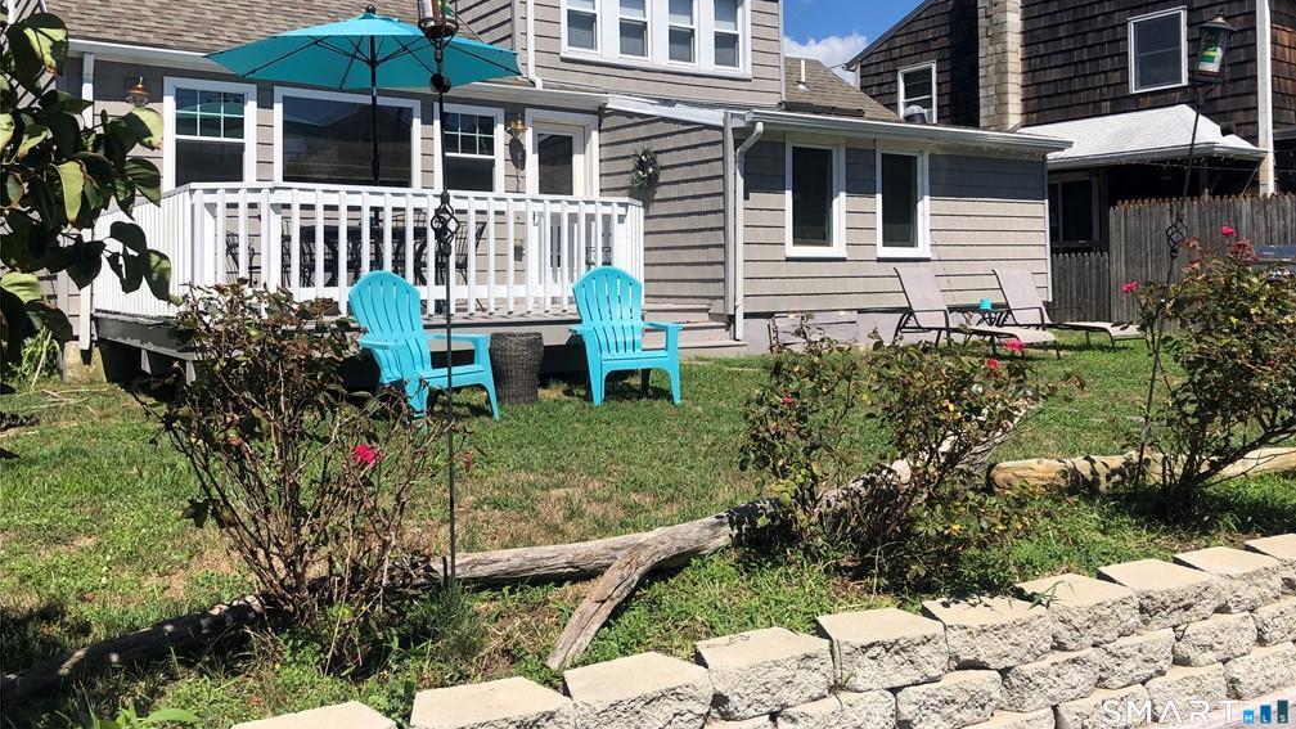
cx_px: 657
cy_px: 257
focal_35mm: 31
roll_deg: +0.0
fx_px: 1065
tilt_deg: +2.3
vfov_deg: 37.5
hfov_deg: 62.6
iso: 20
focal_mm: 3.99
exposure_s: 1/2558
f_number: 1.8
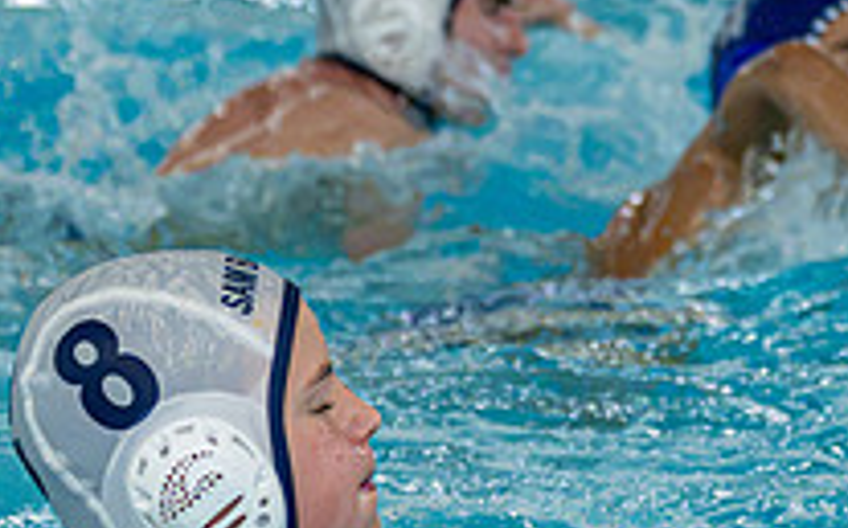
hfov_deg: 5.2
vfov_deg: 3.3
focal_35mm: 402
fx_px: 9283
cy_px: 135
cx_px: 602
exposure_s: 1/1000
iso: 7200
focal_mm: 100
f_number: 4
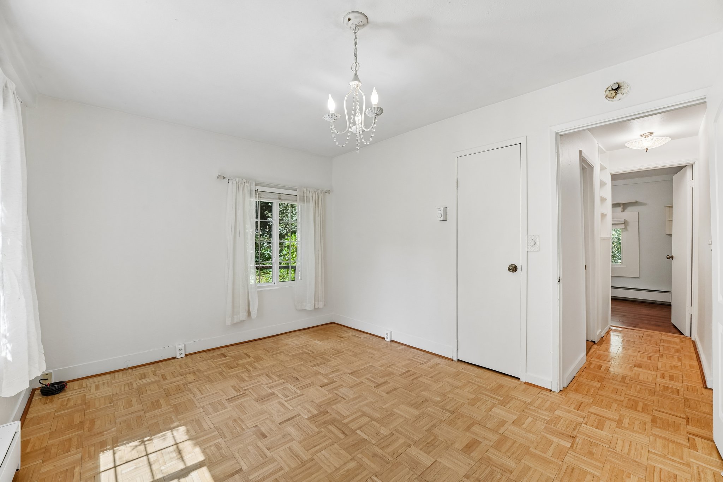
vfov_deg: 81.2
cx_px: 362
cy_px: 241
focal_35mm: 14
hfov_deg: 104.3
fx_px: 281
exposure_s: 1/100
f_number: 9
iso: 640
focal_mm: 14
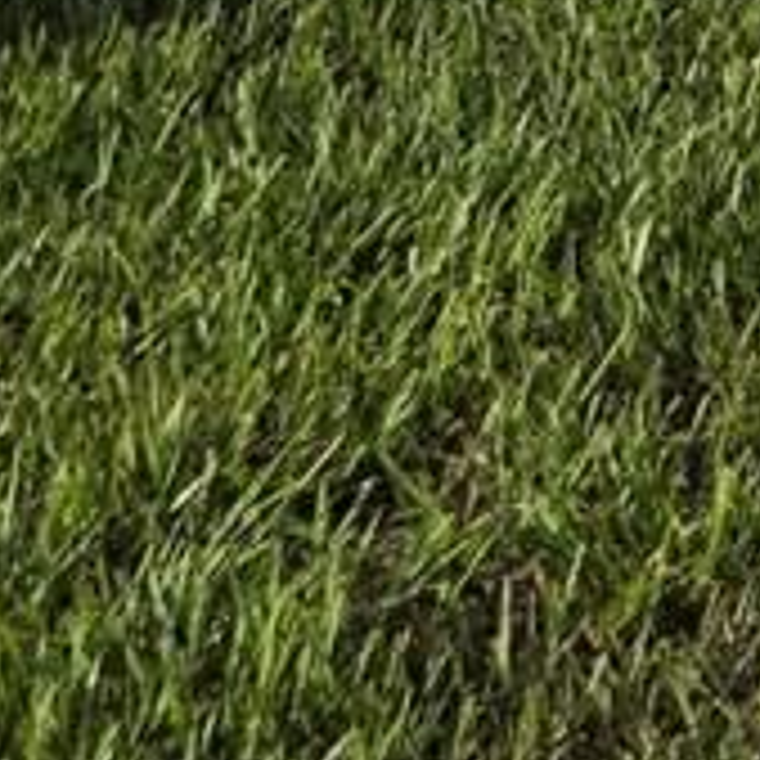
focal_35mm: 193
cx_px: 2829
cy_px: -1686
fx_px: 4794
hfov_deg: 7.2
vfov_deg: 7.7
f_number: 1.7
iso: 80
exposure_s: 1/6574
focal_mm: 6.3
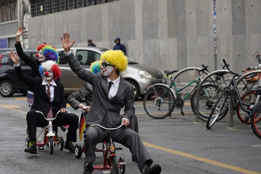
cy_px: 74
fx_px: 797
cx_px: 91
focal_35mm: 110
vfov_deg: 12.4
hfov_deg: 18.5
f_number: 4
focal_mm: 73
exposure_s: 1/80
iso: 160
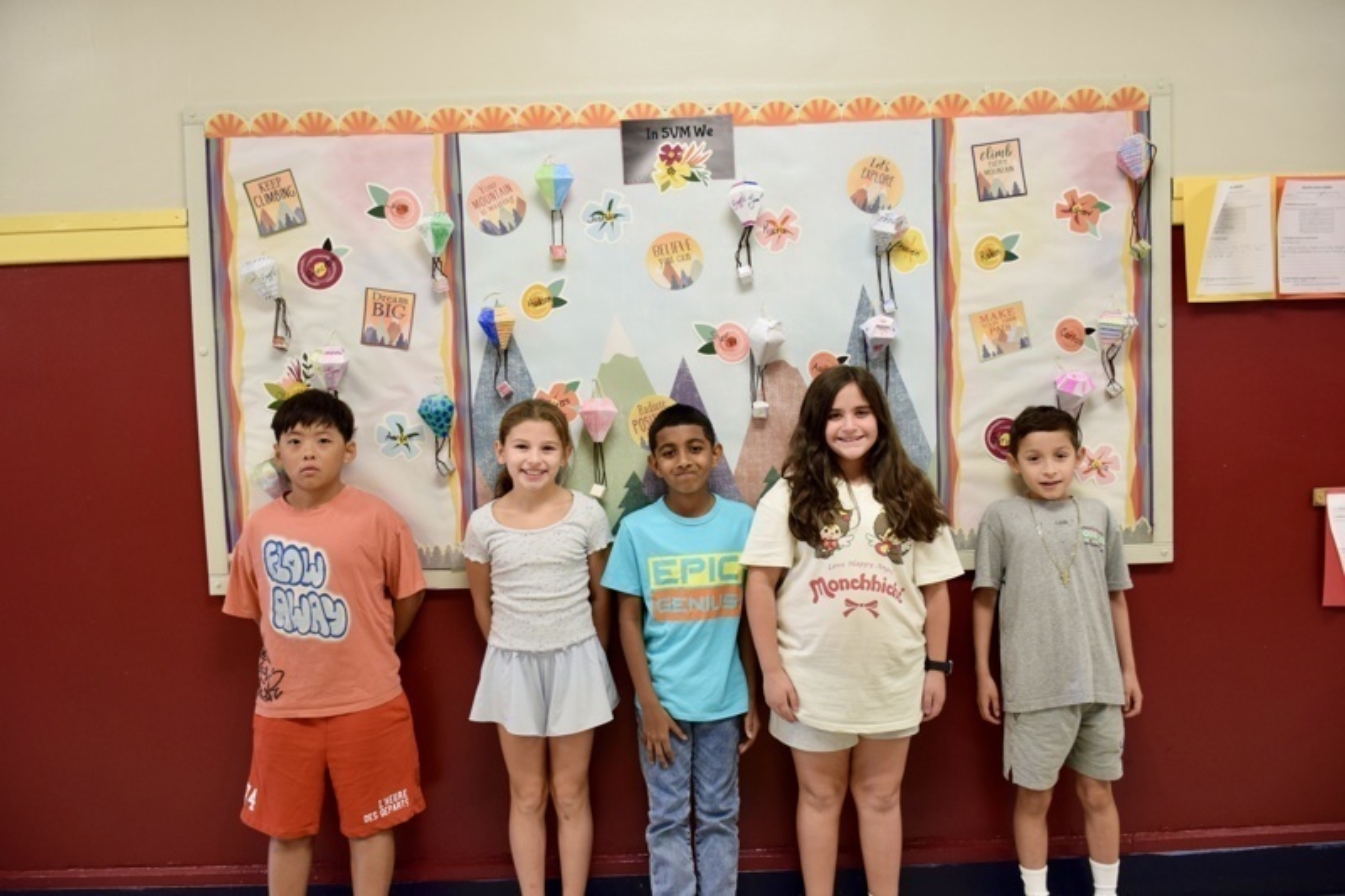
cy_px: 448
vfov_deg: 47.9
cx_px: 672
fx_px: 1008
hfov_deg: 67.4
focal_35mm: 27
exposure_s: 1/30
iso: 800
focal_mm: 18
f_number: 4
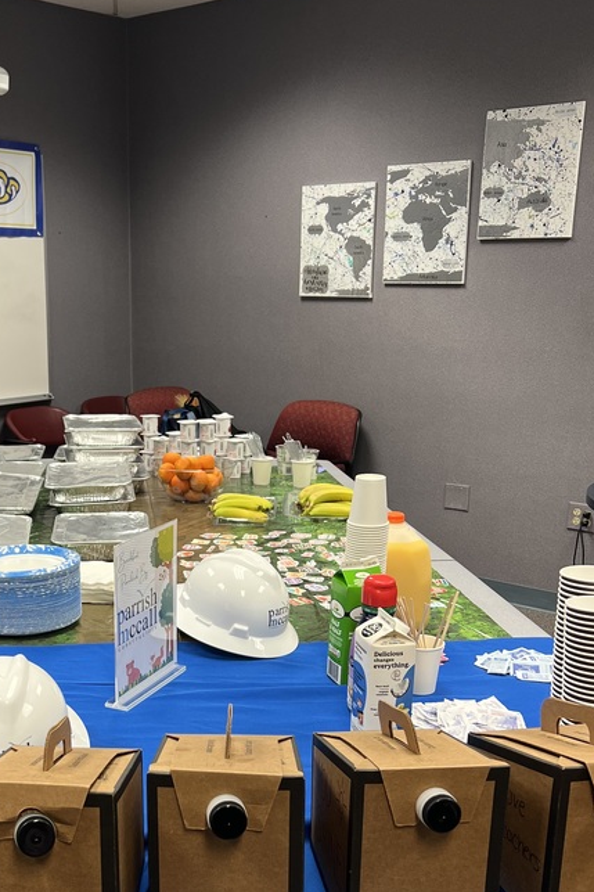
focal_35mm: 43
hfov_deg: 30.7
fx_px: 1065
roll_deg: +0.9
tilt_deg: -16.7
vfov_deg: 44.9
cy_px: 578
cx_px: 156
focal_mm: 5.7
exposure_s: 1/60
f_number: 1.5
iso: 80
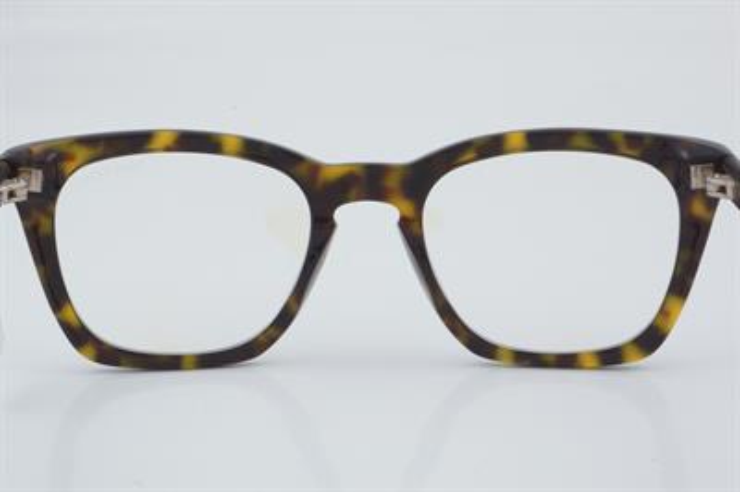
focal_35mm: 82
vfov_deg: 16.5
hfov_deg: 24.6
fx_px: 1694
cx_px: 370
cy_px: 246
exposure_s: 1/3
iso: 100
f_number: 32
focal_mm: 55
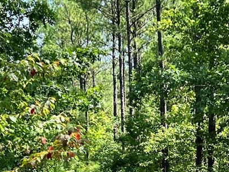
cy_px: 197
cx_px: 149
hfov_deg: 15.2
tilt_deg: -4.9
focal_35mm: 130
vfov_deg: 11.2
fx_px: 860
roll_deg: +1.8
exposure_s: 1/1079
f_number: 1.5
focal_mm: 5.7
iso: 50
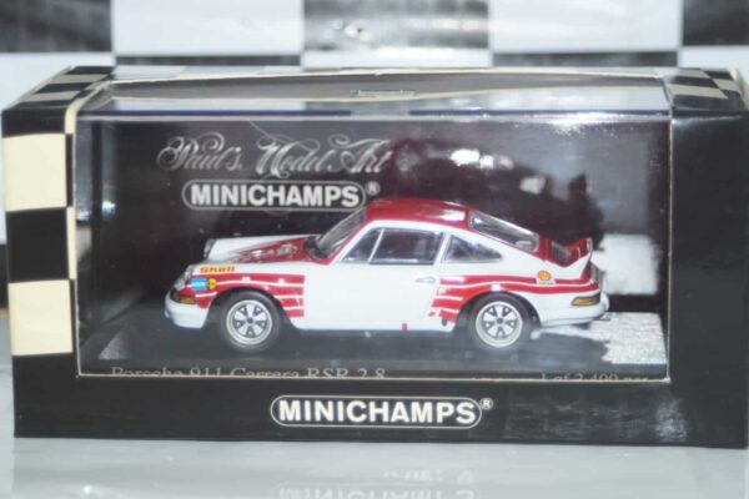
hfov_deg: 19.5
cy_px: 250
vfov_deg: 13.0
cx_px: 374
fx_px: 2184
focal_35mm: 105
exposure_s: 1/80
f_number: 5.6
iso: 640
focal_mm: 70
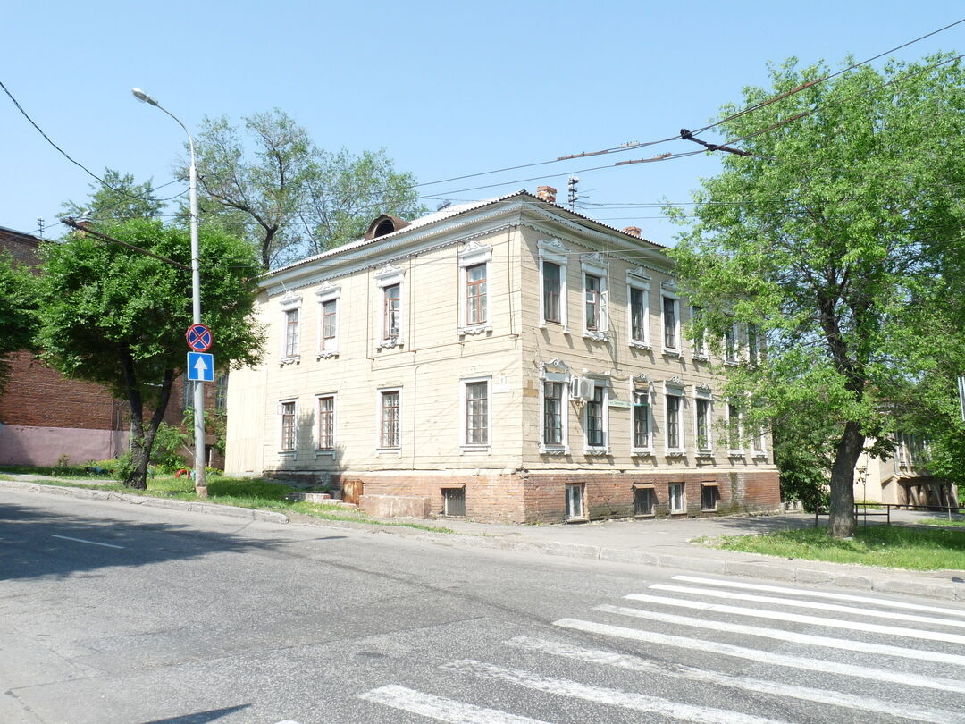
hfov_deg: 65.3
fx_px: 753
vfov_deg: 51.4
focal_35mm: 27
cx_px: 482
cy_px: 362
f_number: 5
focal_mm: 4.8
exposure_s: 1/250
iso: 100
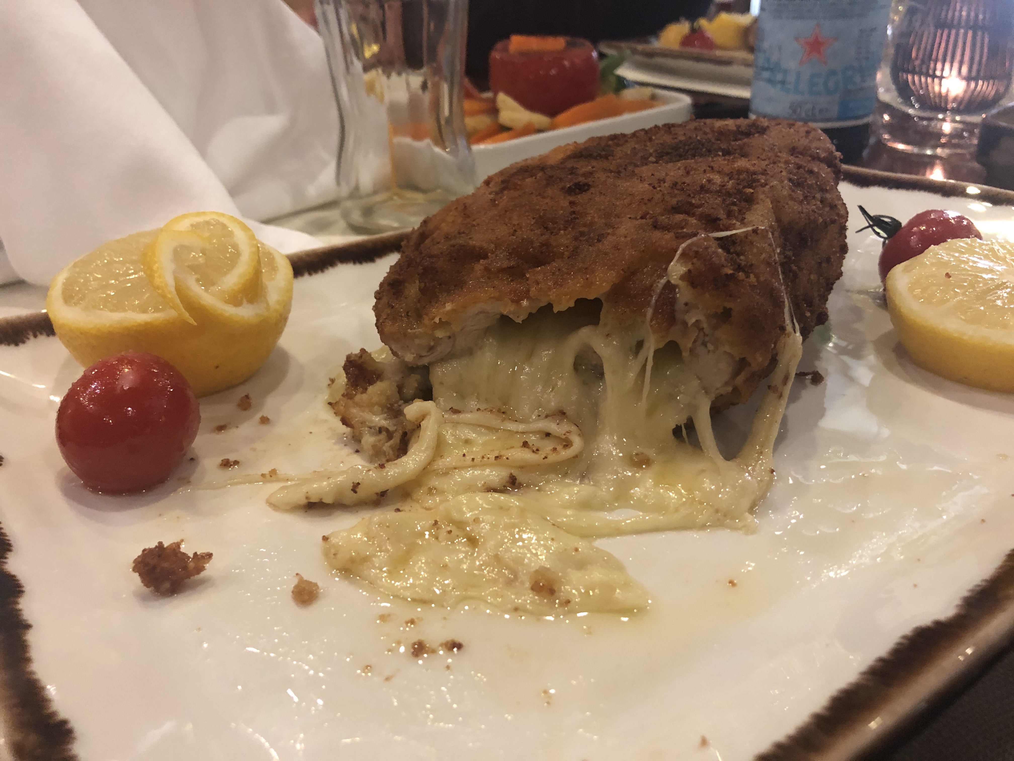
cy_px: 380
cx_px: 507
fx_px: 820
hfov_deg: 63.4
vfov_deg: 49.7
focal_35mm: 28
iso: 80
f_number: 1.8
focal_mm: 3.99
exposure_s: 1/7
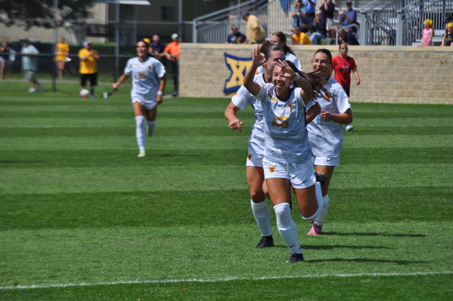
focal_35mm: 300
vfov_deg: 4.6
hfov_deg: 6.9
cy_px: 150
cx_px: 226
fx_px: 3770
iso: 200
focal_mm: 200
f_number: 8
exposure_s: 1/1000
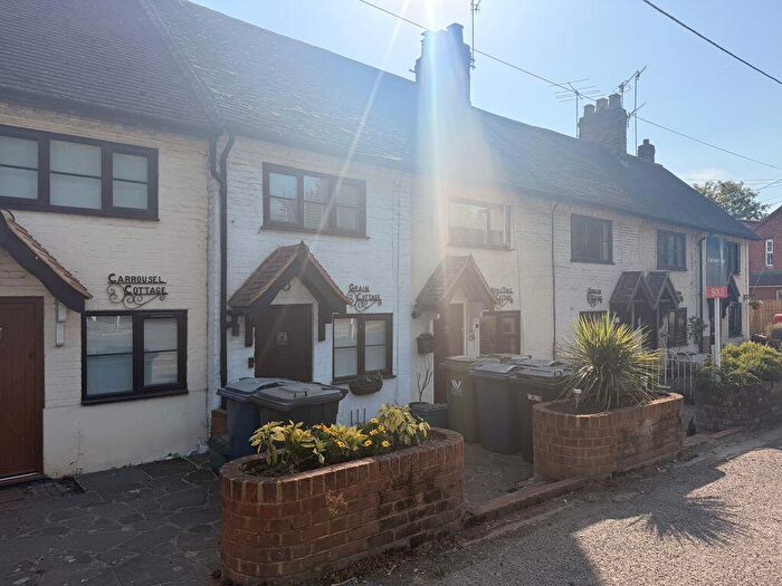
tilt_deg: +1.3
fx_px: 542
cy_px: 293
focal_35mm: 24
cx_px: 391
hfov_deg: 71.6
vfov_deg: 56.8
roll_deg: +0.3
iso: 100
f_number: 1.78
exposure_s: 1/4673
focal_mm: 6.76
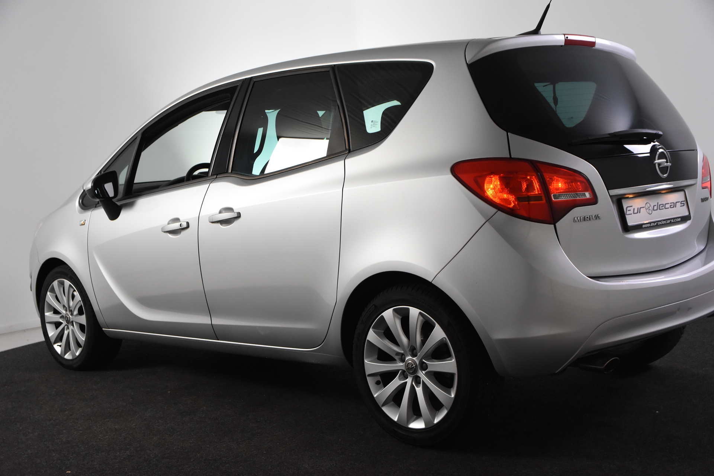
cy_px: 238
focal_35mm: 46
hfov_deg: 42.3
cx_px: 357
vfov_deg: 28.9
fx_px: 922
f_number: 5.6
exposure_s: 1/125
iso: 1600
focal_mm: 31
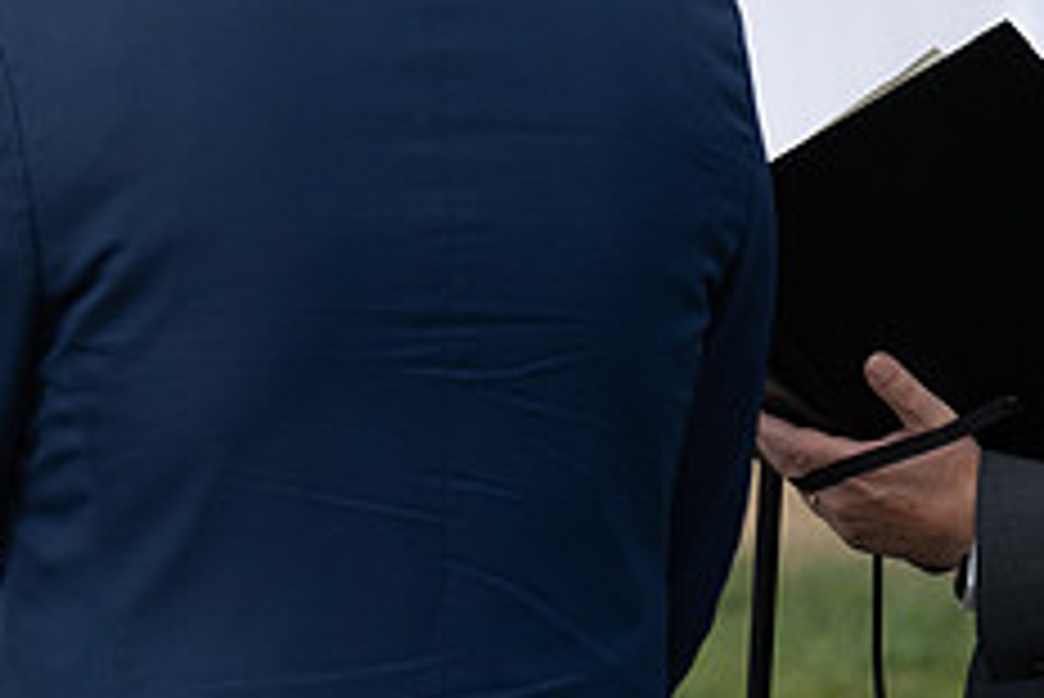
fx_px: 9779
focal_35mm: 337
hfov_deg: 6.1
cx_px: -234
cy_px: 2
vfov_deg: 4.1
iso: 400
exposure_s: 1/1600
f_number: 4.5
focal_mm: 135
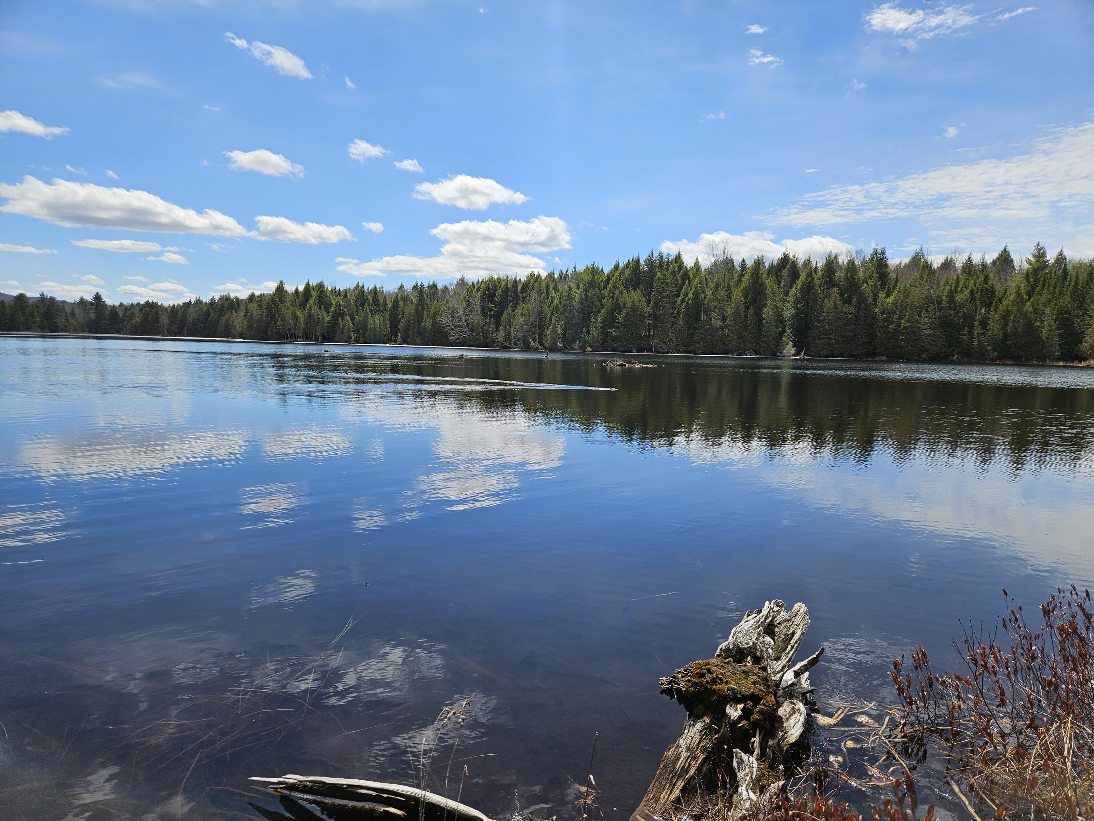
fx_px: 727
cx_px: 547
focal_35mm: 23
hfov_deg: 73.9
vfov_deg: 58.9
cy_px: 410
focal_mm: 5.4
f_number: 1.8
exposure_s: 1/2851
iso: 25
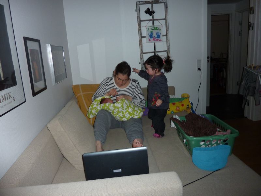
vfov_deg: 54.9
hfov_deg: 69.4
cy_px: 98
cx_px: 130
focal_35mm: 25
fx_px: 188
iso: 100
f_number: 3.3
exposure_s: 1/125
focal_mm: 4.1
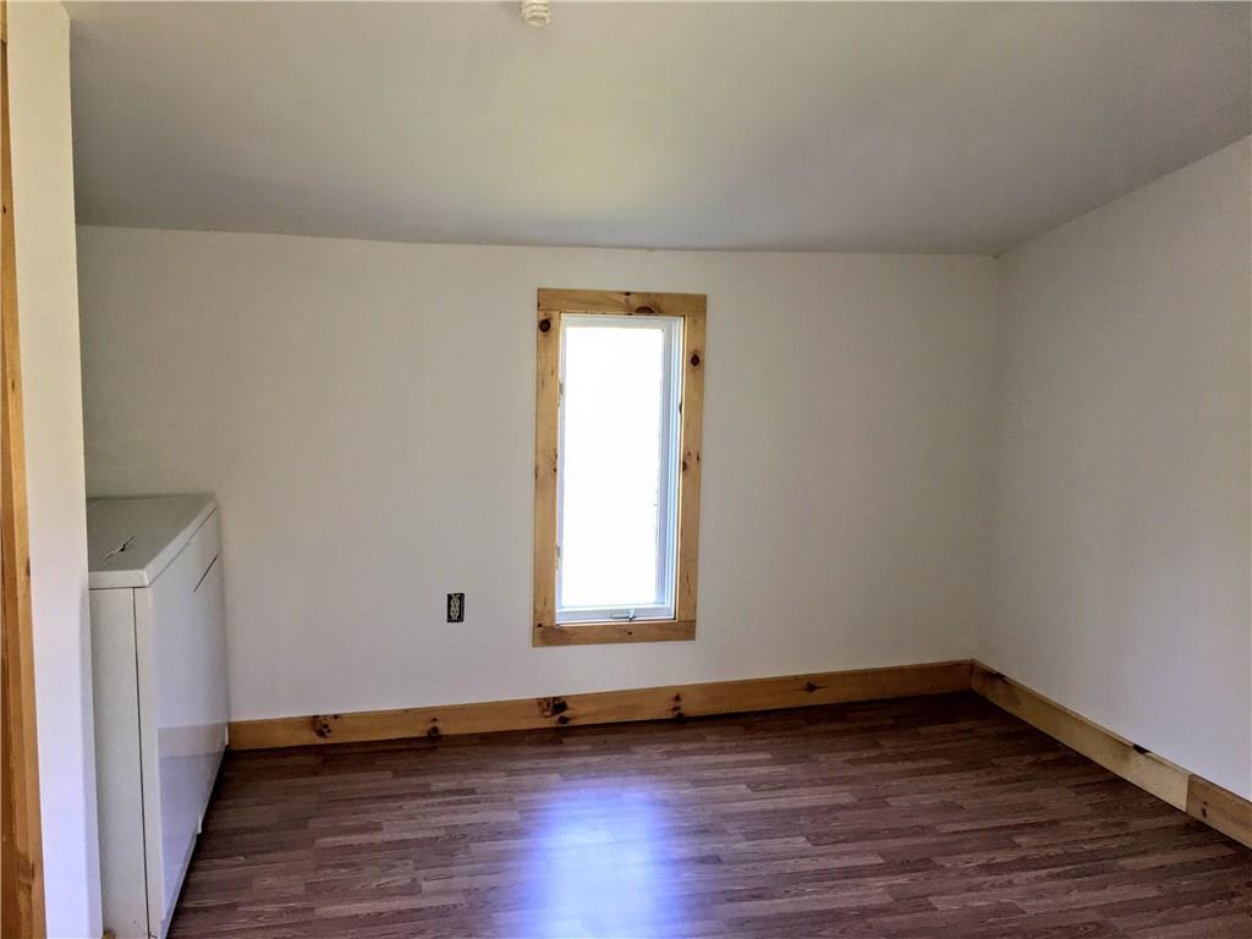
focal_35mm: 29
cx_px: 626
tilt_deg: -7.0
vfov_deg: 48.2
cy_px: 470
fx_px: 1049
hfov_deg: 61.7
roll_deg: -0.6
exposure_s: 1/30
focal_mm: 4.15
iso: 40
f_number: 2.2
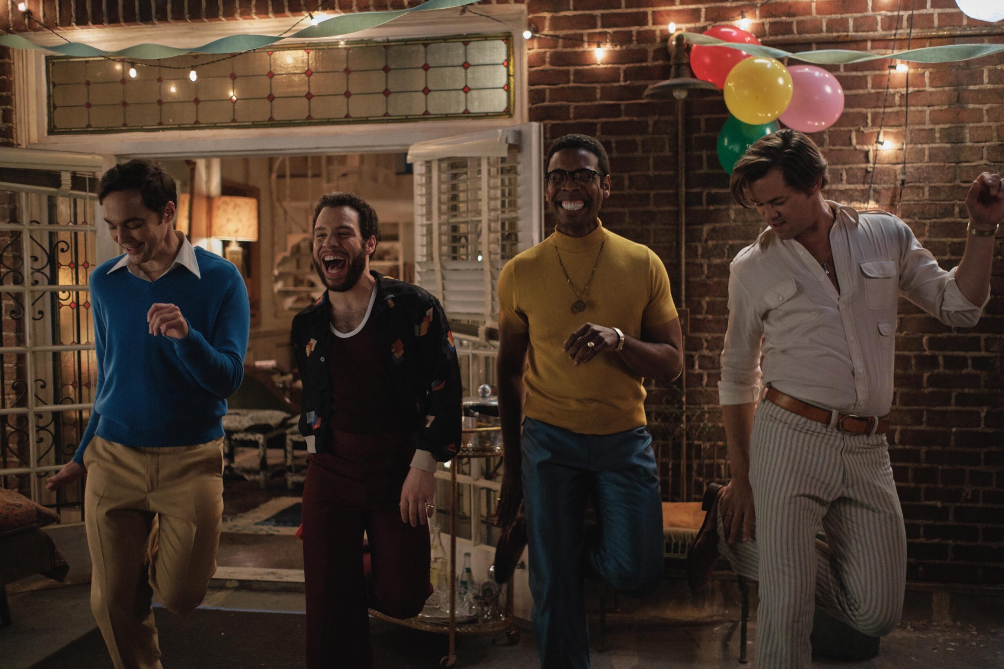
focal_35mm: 35
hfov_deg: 54.4
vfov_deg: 37.9
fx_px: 976
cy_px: 334
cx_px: 502
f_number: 1.6
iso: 4000
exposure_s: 1/250
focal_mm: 23
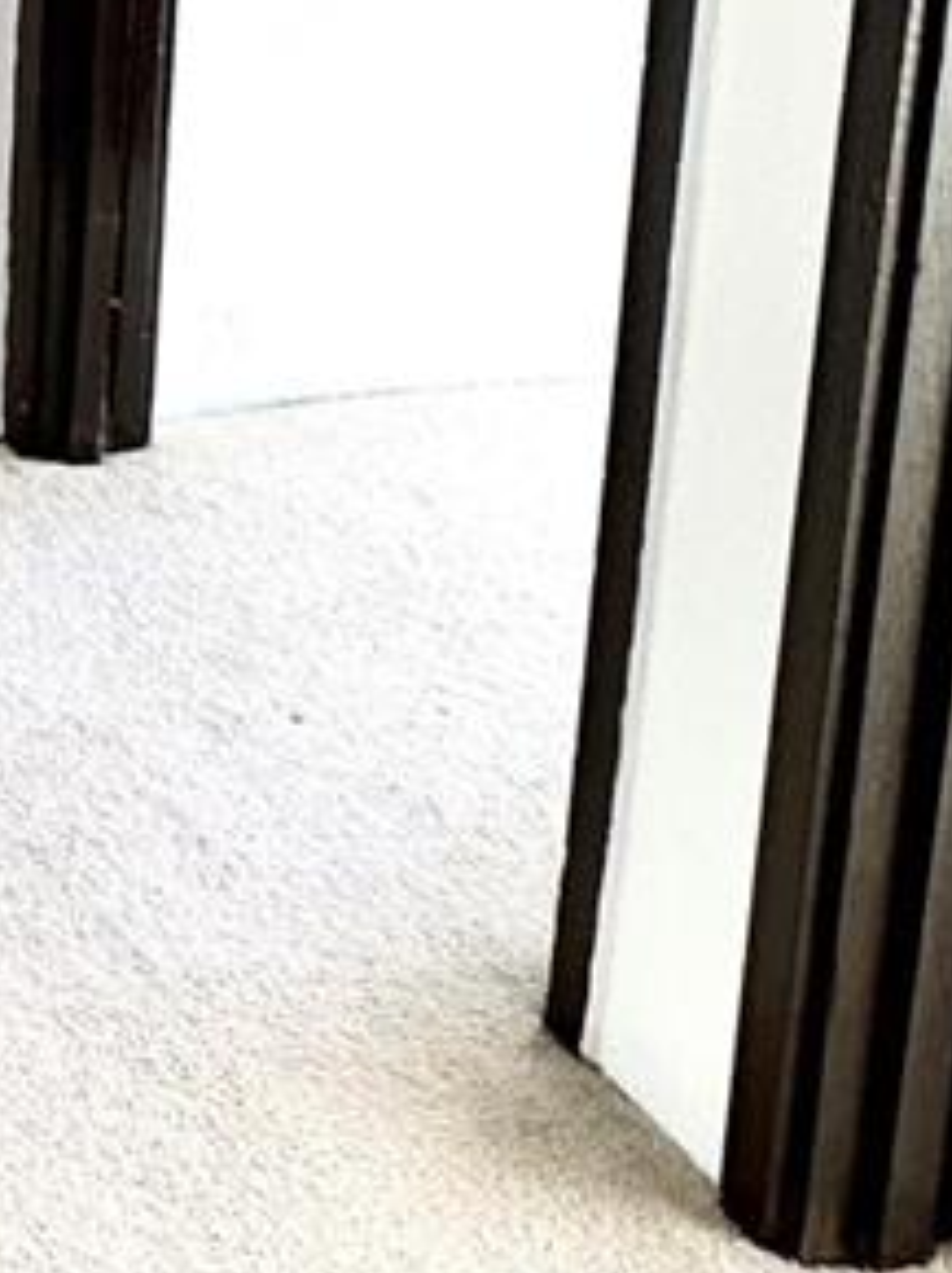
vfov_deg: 27.8
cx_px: -812
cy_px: -364
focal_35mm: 58
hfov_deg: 18.8
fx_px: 2130
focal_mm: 2.22
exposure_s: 1/120
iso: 100
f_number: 2.2
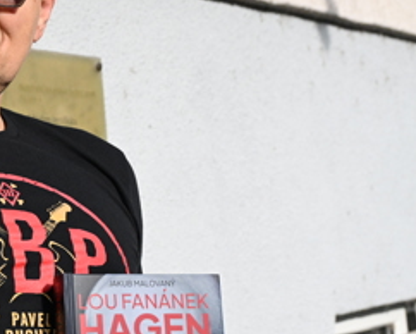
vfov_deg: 14.4
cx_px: -117
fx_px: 1318
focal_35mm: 107
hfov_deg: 16.9
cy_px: 212
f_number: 4.5
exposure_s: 1/13000
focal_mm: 40
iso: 2500
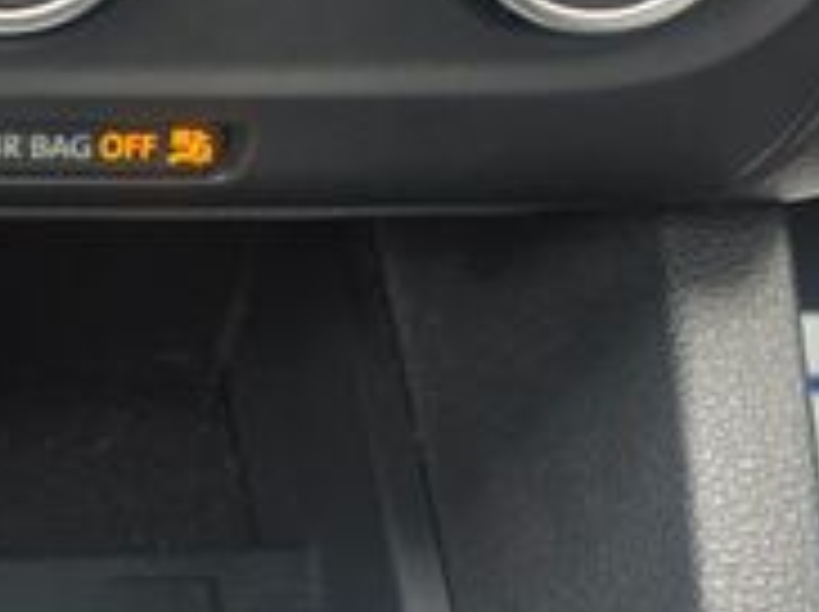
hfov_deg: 22.7
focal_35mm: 81
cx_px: -99
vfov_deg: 18.1
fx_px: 1914
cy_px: 396
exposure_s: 1/50
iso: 64
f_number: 1.7
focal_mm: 6.3
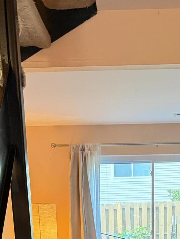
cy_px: 331
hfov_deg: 21.2
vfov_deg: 23.9
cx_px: 117
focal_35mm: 69
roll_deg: +1.6
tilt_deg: -12.9
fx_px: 478
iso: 640
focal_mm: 6.76
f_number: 1.78
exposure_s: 1/60
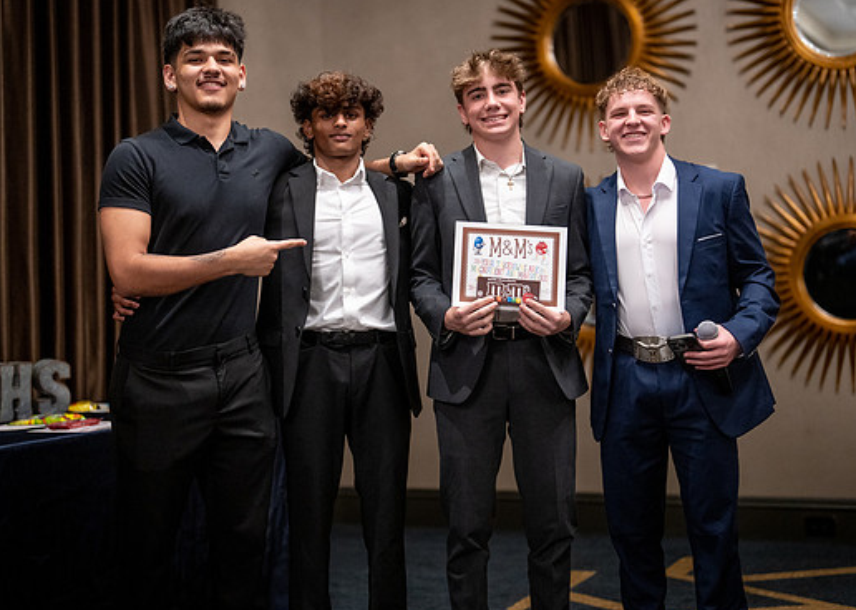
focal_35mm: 60
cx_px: 451
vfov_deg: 23.6
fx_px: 1458
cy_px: 285
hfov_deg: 32.7
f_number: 1.2
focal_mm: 50
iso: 1600
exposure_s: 1/320
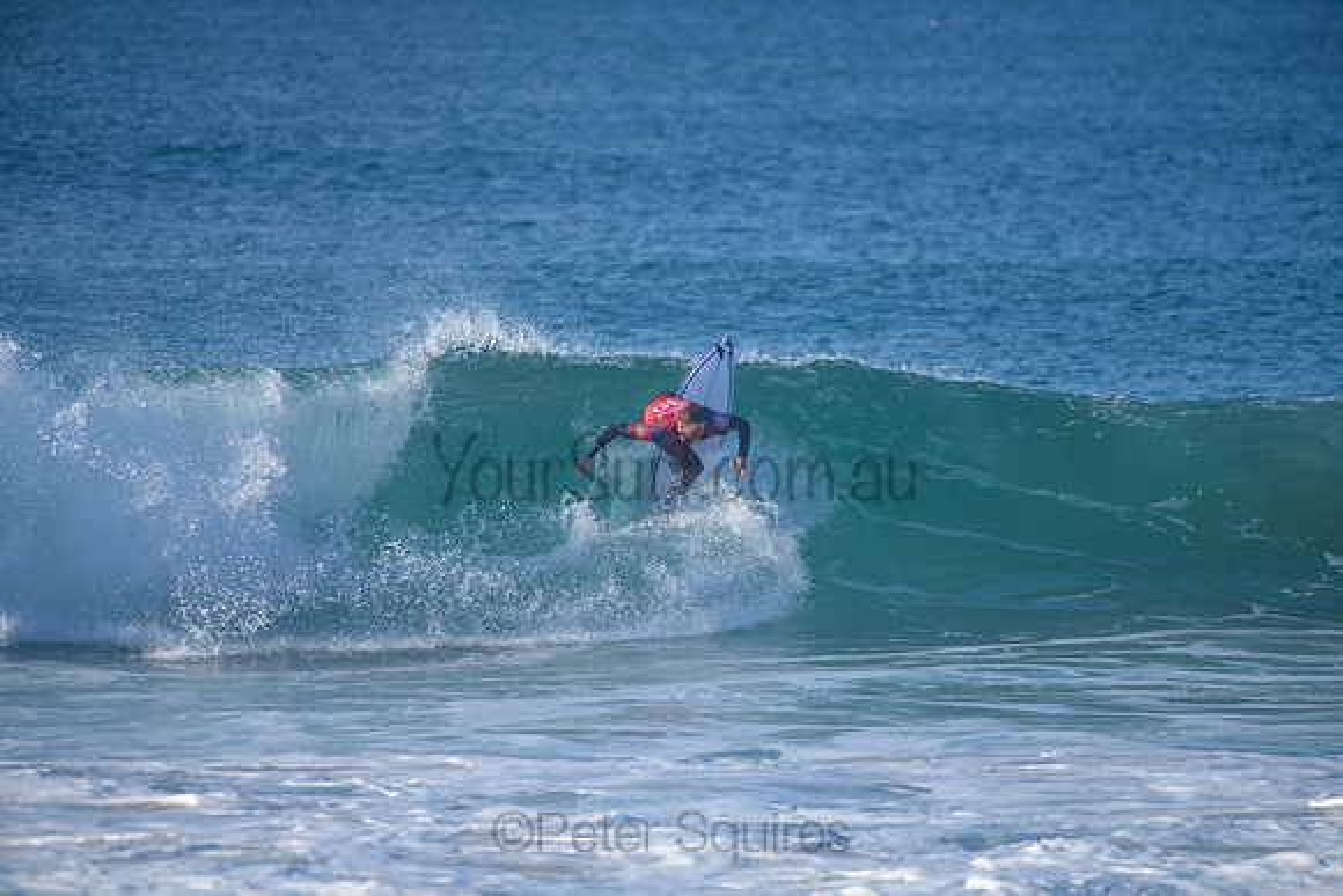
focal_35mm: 517
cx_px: 672
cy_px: 448
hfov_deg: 4.0
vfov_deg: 2.7
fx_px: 19304
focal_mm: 500
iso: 320
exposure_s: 1/2000
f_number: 5.6
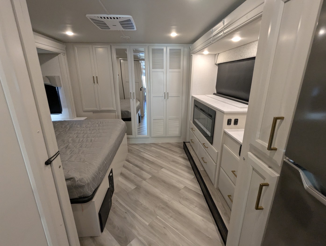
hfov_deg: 94.4
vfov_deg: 78.2
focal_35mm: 16
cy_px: 123
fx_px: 151
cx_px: 163
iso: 293
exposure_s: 1/83.7
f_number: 2.2
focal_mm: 2.35
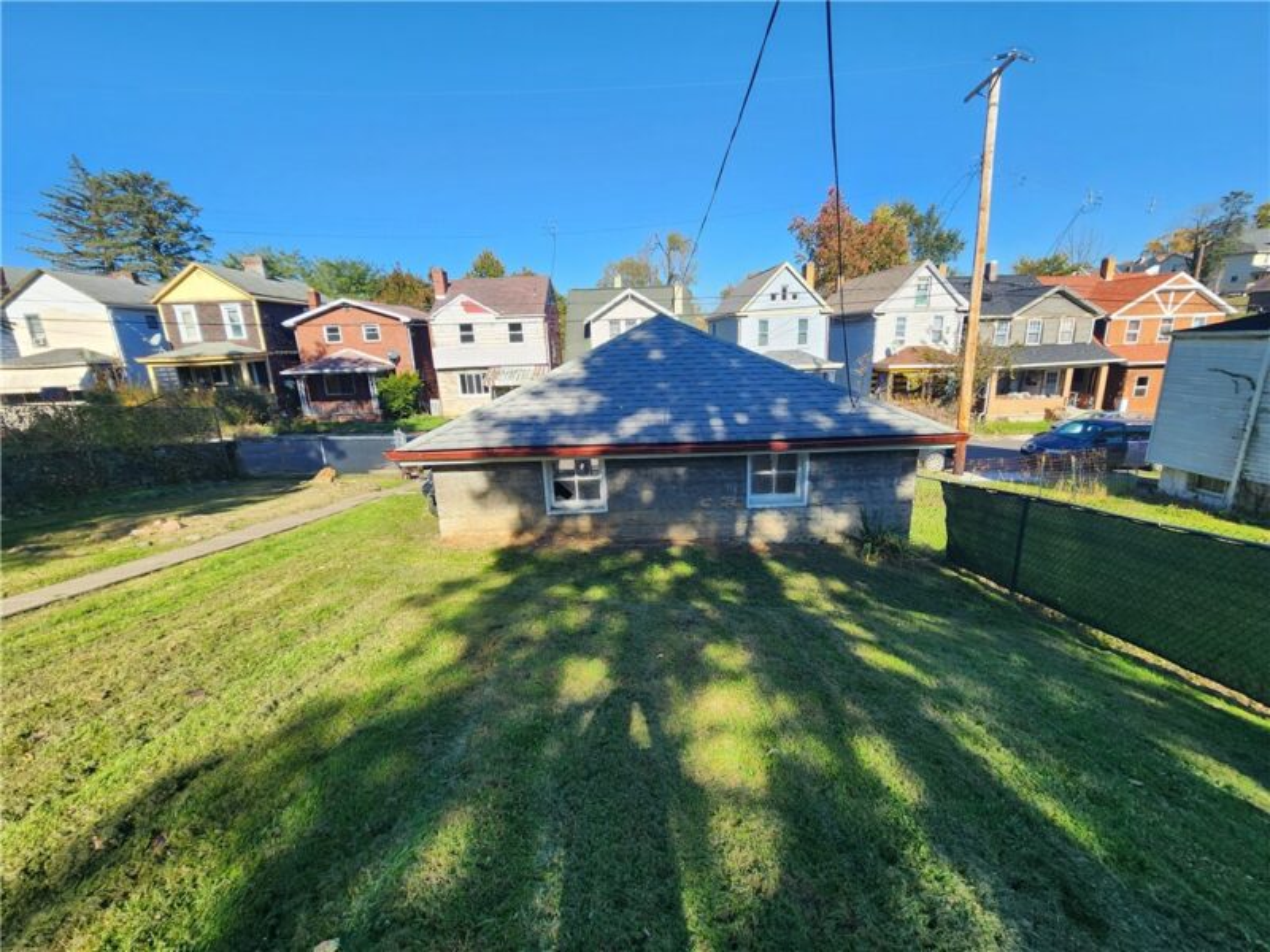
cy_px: 476
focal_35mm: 13
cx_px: 635
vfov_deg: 89.9
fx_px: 477
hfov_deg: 106.2
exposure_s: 1/989
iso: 50
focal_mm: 2.2
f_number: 2.2
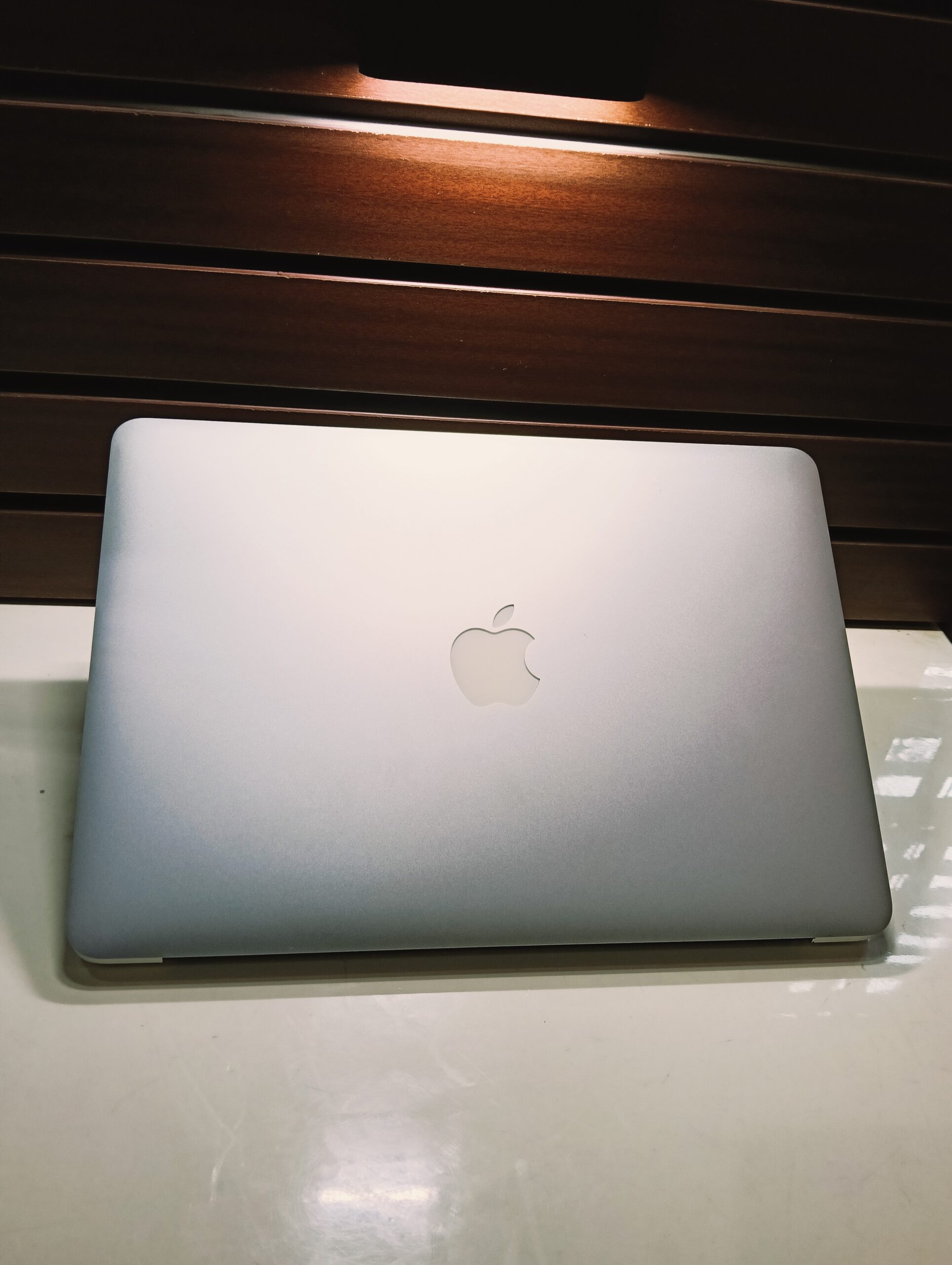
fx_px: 987
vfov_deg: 65.2
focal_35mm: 27
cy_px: 632
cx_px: 476
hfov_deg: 51.5
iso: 80
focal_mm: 3.98
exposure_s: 1/33.3
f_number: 1.8
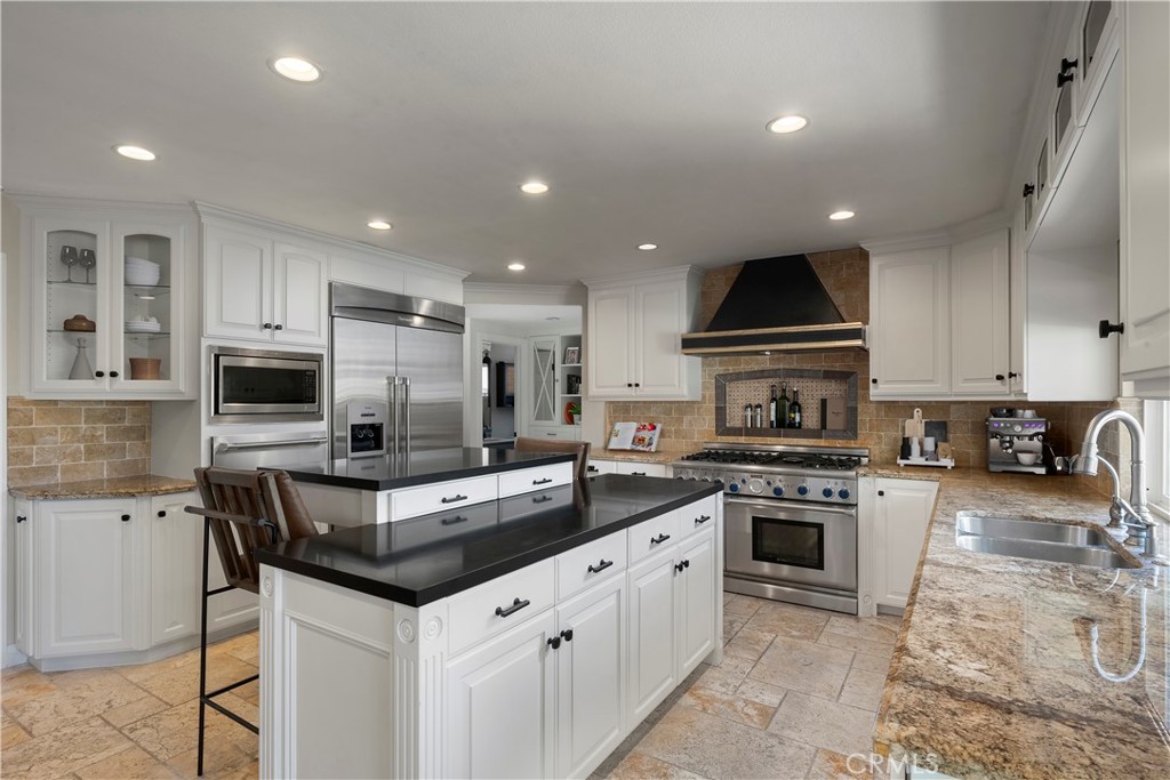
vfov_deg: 70.5
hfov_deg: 93.3
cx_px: 585
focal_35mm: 17
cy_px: 390
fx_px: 553
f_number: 14
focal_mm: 17
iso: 160
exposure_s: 1/1.25
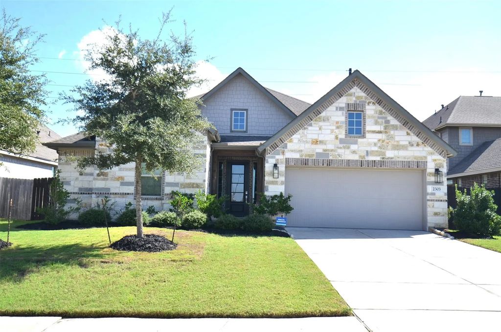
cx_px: 250
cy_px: 166
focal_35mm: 32
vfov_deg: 41.5
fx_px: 437
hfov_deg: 59.6
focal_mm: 21
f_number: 10
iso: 320
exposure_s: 1/400
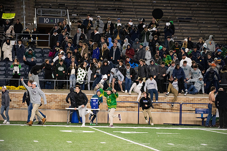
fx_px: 1261
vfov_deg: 6.9
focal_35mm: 200
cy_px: 76
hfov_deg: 10.3
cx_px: 114
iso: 6400
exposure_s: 1/500
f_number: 4
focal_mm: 200
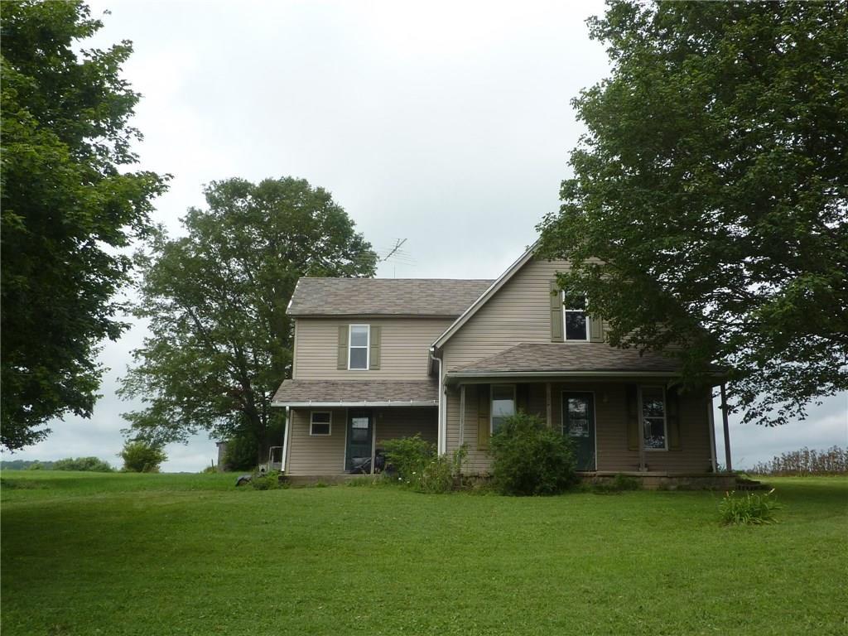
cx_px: 424
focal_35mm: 29
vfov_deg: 48.2
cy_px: 318
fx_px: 710
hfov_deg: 61.7
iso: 100
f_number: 4.5
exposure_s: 1/500
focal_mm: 4.1
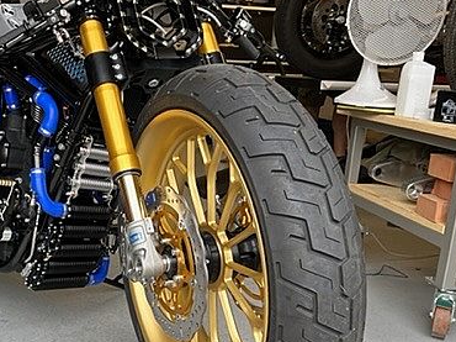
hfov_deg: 41.3
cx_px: 136
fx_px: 592
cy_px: 207
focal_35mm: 45
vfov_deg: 32.0
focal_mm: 5.7
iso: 32
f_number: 1.5
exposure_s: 1/100
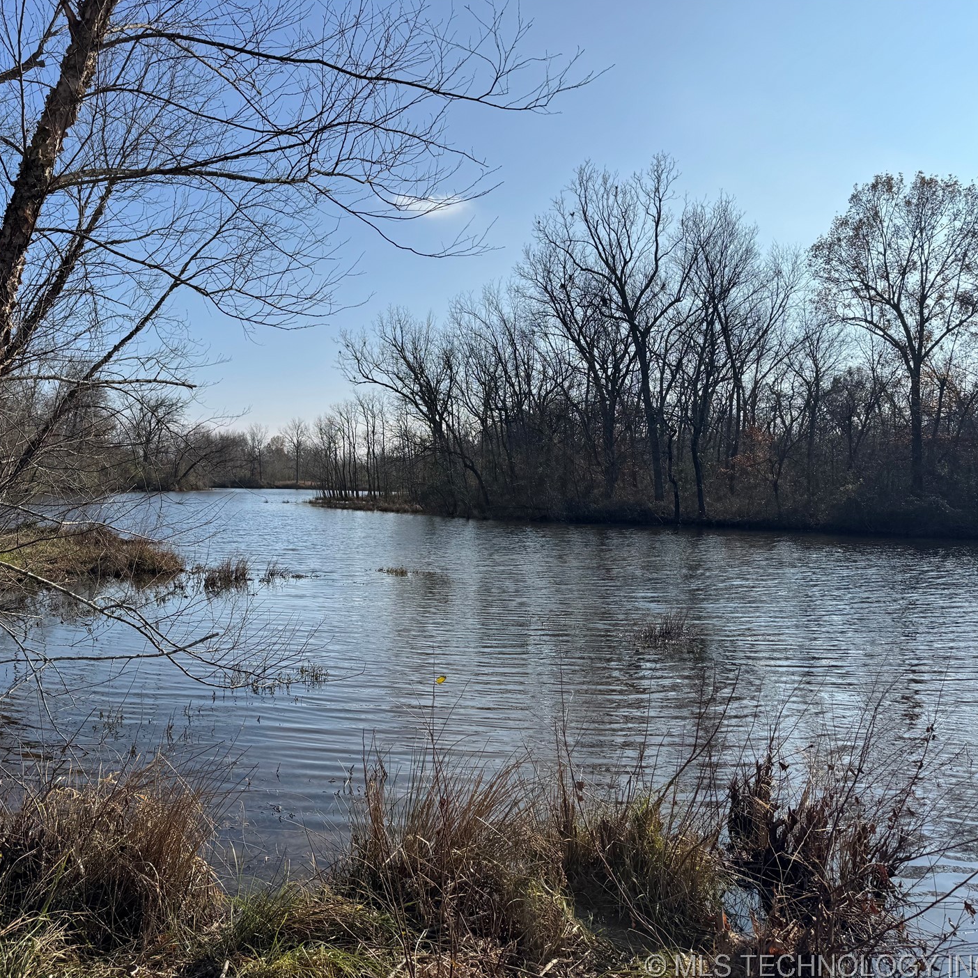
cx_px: 404
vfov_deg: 55.6
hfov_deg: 55.3
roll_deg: -1.6
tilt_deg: -0.1
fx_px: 927
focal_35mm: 29
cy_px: 494
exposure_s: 1/5814
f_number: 1.78
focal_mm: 6.76
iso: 80
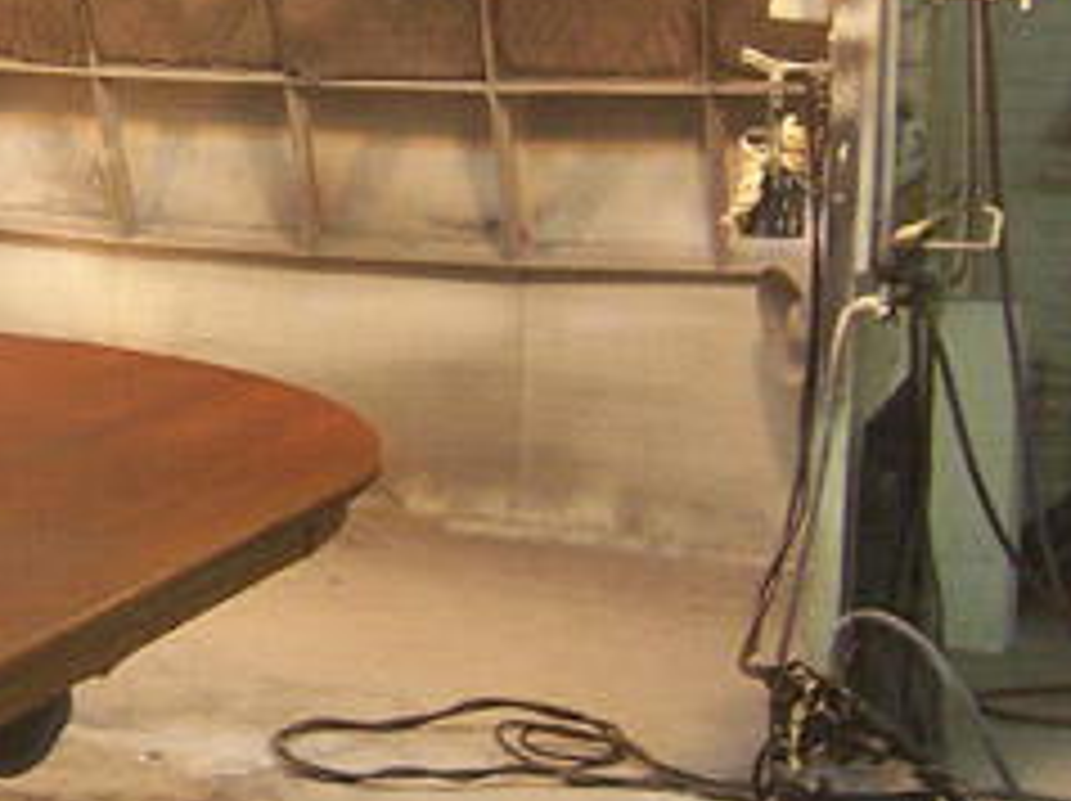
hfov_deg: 17.8
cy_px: 320
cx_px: -472
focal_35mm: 100
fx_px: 3091
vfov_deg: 14.8
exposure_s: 1/8
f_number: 3.4
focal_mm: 5.5
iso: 140
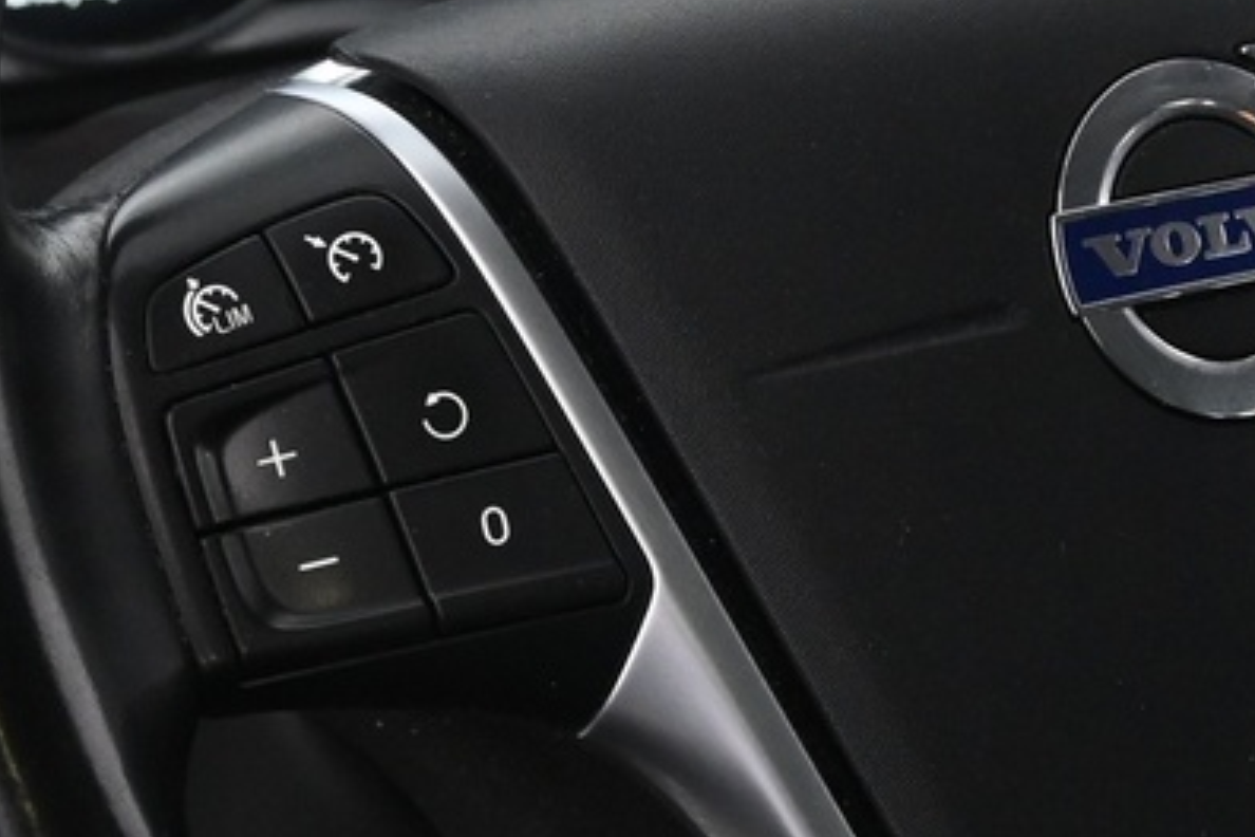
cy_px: 292
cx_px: 922
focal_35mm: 132
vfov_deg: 10.4
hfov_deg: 15.5
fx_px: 4602
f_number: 4
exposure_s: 1/30
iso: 1600
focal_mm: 21.5
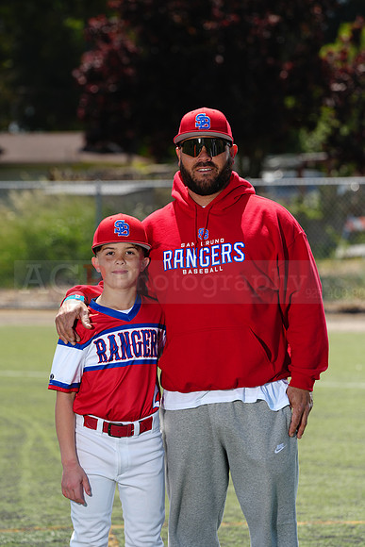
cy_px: 274
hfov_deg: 8.1
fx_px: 2584
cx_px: 182
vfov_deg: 12.1
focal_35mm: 170
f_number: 5
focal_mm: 170
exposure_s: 1/250
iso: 50
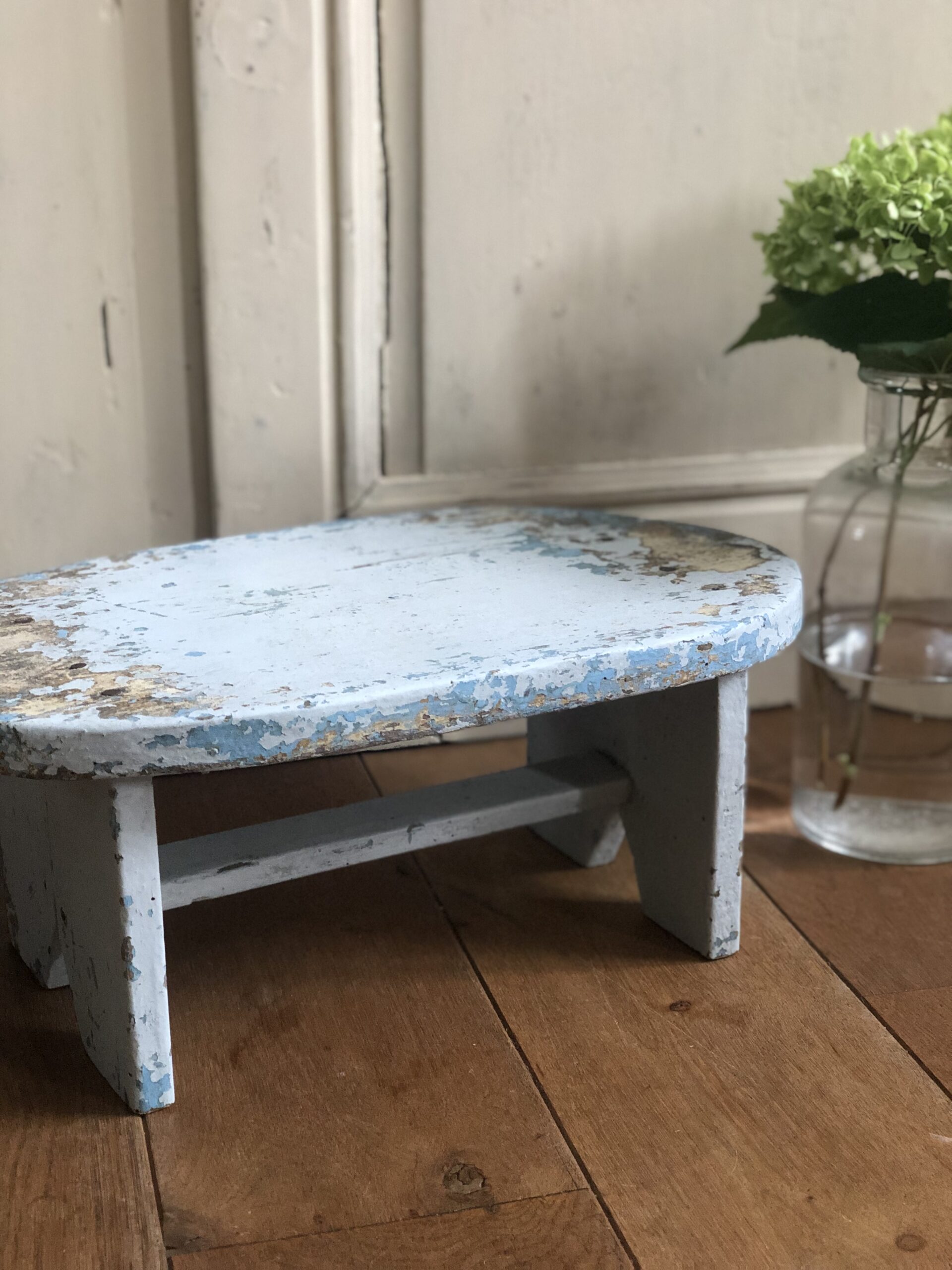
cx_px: 476
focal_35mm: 52
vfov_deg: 36.8
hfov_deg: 28.0
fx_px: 1907
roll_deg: +0.3
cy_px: 635
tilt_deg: -18.9
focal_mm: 6
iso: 160
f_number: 2.4
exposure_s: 1/24
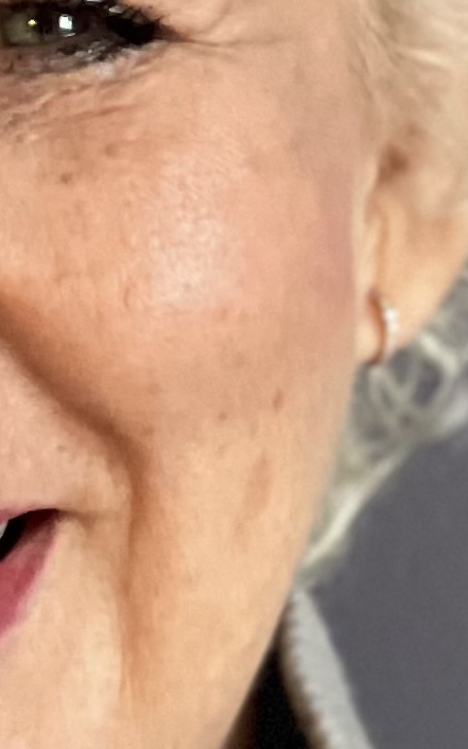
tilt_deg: +3.6
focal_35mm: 466
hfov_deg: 2.8
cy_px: 180
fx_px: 9514
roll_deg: -0.2
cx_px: -84
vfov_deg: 4.5
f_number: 2.8
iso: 320
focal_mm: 9
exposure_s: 1/33
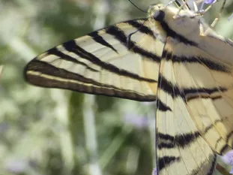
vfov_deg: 4.6
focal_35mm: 323
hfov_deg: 6.1
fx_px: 2173
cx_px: 192
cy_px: 114
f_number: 5.4
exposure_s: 1/100
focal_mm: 28.1
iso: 80
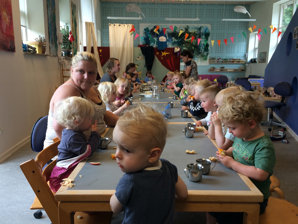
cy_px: 112
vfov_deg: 48.2
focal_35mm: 29
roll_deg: -0.8
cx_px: 149
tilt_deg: -10.9
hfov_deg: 61.7
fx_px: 250
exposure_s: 1/30
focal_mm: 4.15
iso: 40
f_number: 2.2
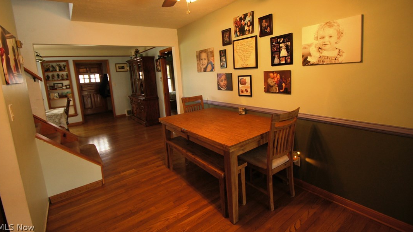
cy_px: 94
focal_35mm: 16
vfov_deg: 66.5
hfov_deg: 99.4
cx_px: 206
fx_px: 175
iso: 500
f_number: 3.5
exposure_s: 1/30
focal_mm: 10
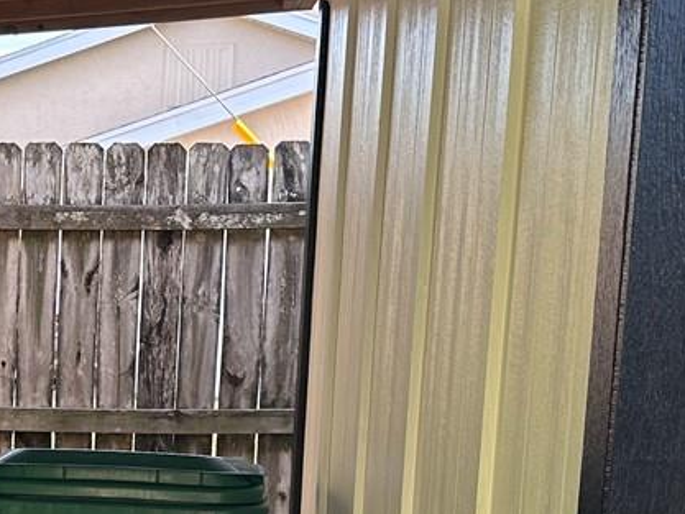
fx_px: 1821
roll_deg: -0.8
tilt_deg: -9.3
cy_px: 548
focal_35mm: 92
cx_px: -69
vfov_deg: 15.7
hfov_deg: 20.3
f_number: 1.78
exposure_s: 1/437
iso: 80
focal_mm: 6.86
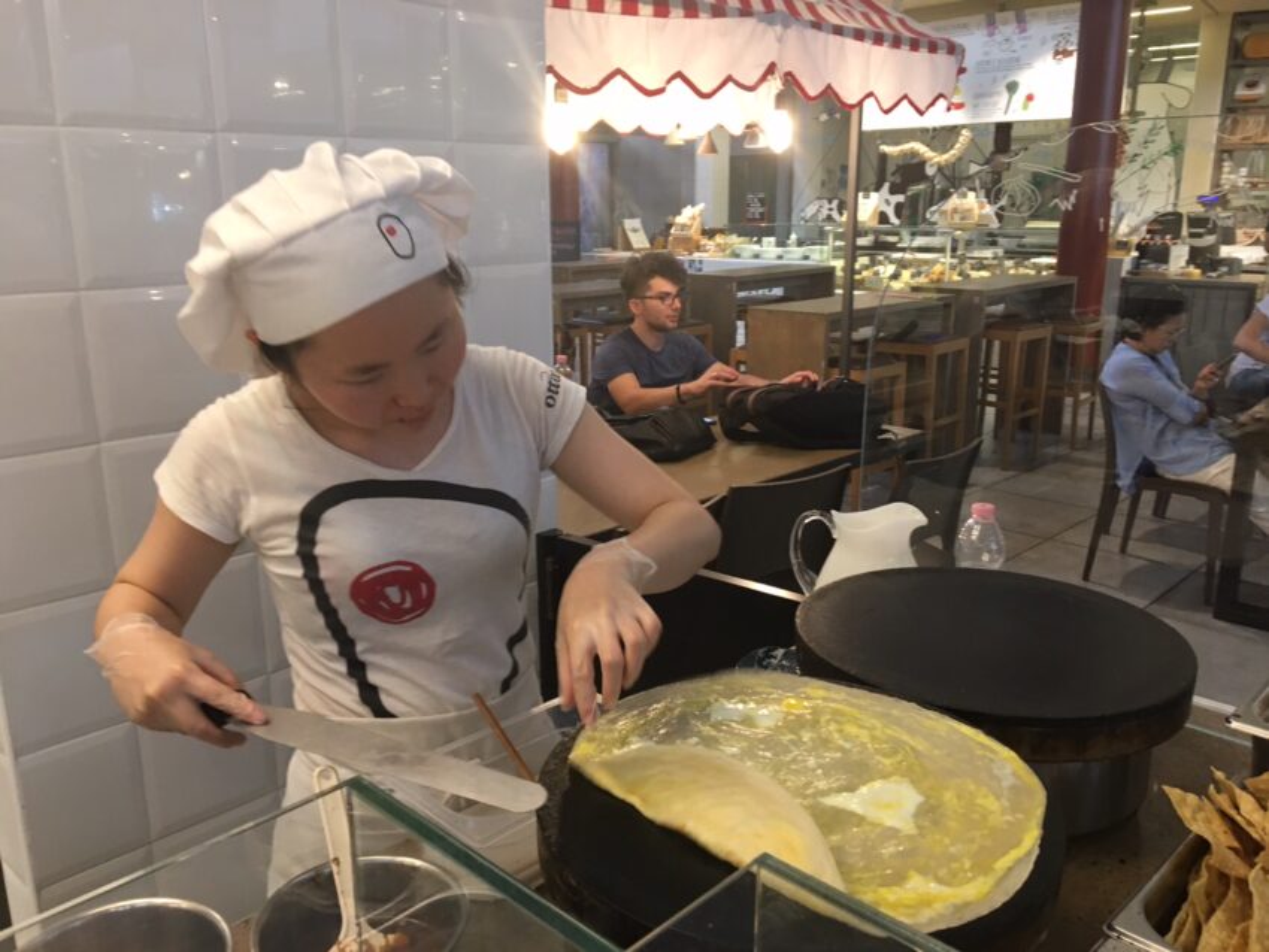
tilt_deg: -15.0
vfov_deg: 48.2
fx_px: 1063
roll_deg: +1.6
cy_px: 476
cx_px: 634
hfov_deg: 61.6
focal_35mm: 29
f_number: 2.2
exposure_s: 1/33
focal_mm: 4.15
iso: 125
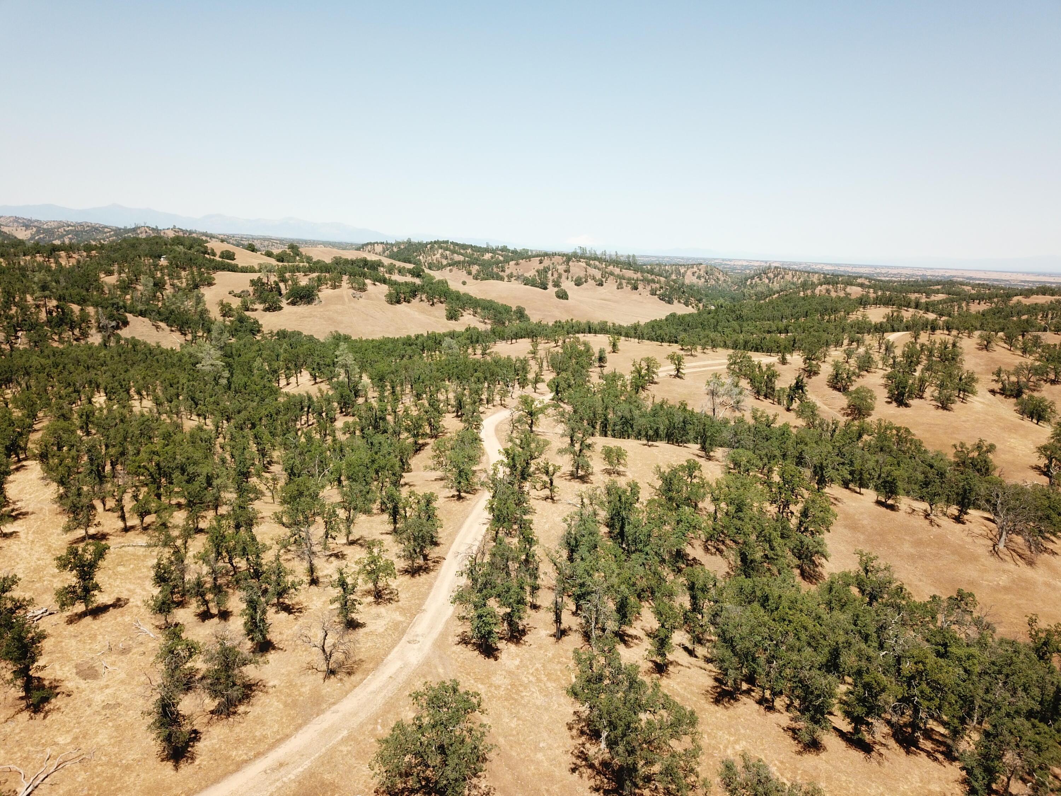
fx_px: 797
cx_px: 530
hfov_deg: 67.3
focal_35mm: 26
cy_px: 398
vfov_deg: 53.1
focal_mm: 4.73
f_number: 2.2
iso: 100
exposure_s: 1/916
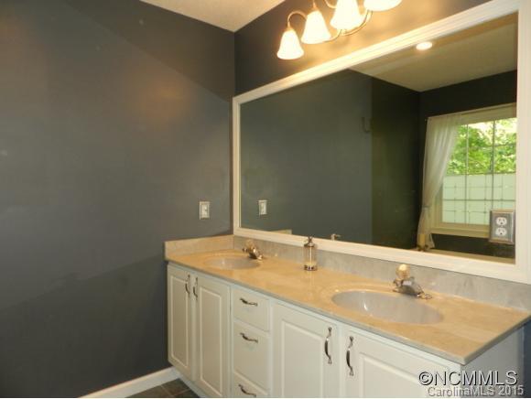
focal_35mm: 23
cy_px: 200
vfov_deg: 59.0
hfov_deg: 73.9
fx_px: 353
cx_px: 266
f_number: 3.4
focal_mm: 4
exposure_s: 1/30
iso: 200
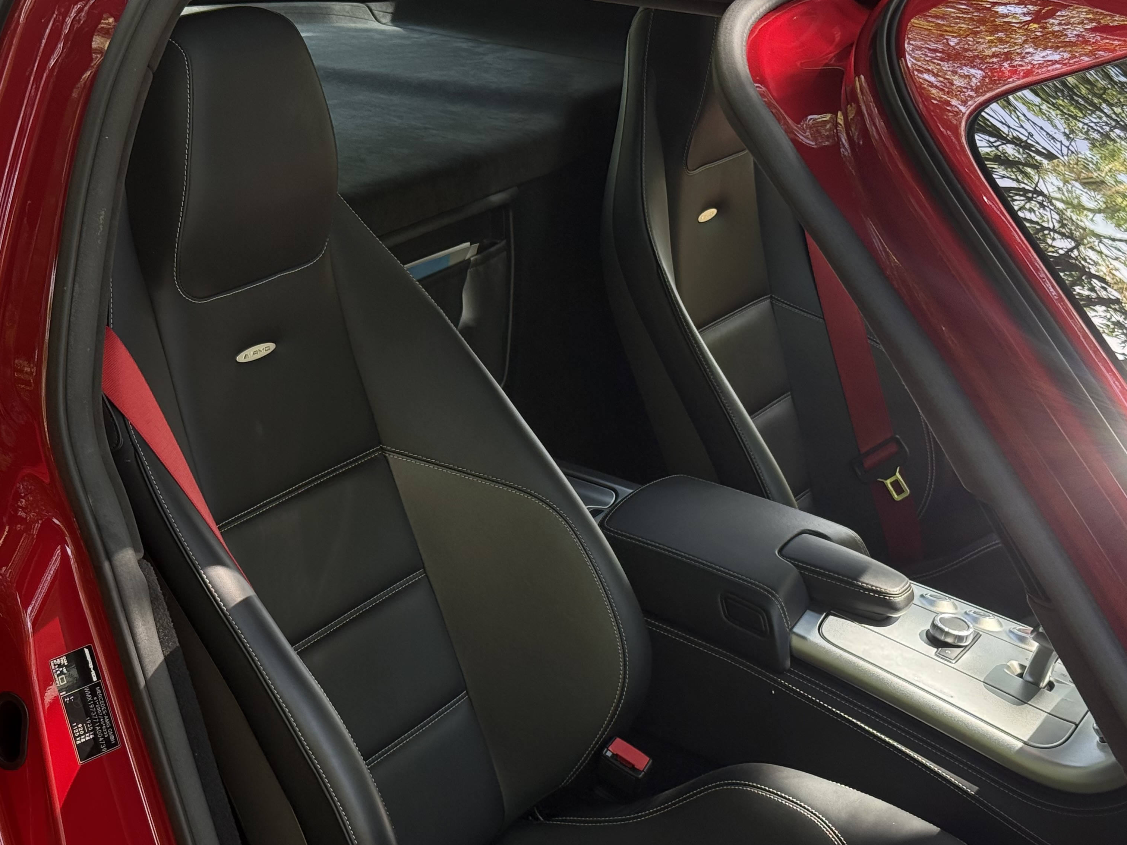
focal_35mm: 64
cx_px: 474
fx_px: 2084
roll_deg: -1.1
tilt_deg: -24.3
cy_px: 549
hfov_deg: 30.2
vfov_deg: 22.9
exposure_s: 1/242
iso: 160
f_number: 1.78
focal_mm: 6.76
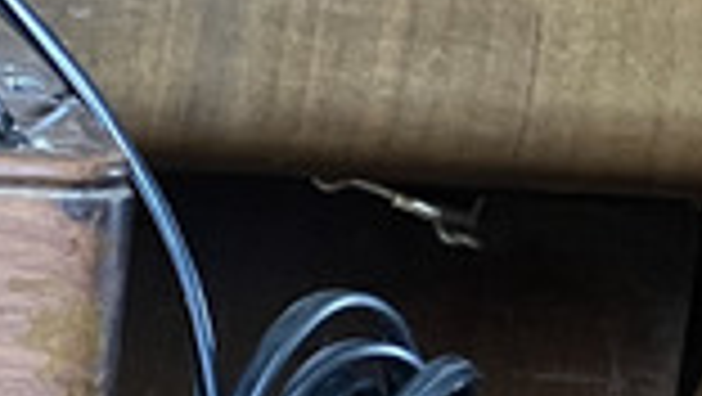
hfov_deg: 9.8
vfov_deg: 6.1
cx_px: -927
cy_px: 526
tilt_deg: -13.0
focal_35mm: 197
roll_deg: -1.8
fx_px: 3670
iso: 200
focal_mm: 3.99
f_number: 1.8
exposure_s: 1/60
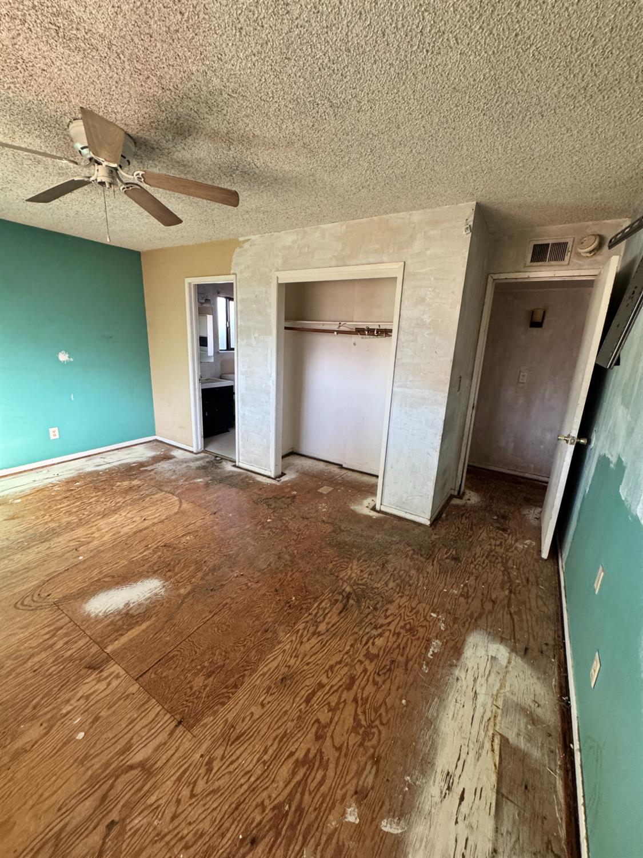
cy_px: 429
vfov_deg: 102.1
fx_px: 347
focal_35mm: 14
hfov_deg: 85.7
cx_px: 322
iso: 320
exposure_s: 1/84
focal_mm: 2.22
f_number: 2.2
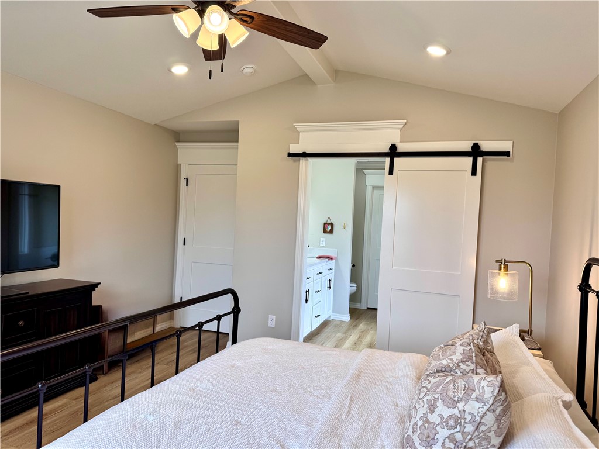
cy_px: 224
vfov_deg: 56.8
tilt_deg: -1.7
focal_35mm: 24
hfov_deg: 71.6
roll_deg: -3.0
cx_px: 300
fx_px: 415
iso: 64
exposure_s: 1/152
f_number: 1.78
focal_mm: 6.76
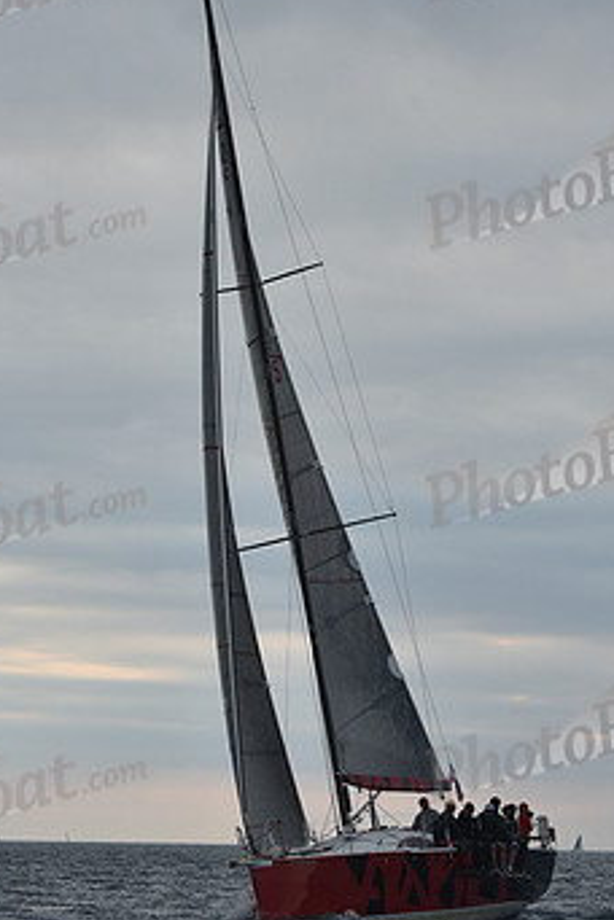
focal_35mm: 156
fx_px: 3991
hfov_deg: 8.8
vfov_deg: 13.2
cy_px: 358
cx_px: 287
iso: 400
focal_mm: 92
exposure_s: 1/800
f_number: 8
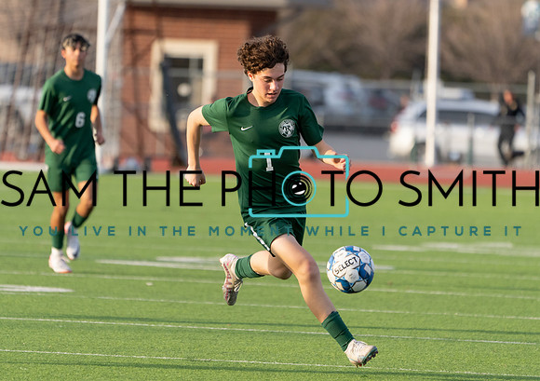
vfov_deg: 3.0
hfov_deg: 4.3
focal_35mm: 476
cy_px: 185
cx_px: 268
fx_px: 7265
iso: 800
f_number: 5.6
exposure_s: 1/1250
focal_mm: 355
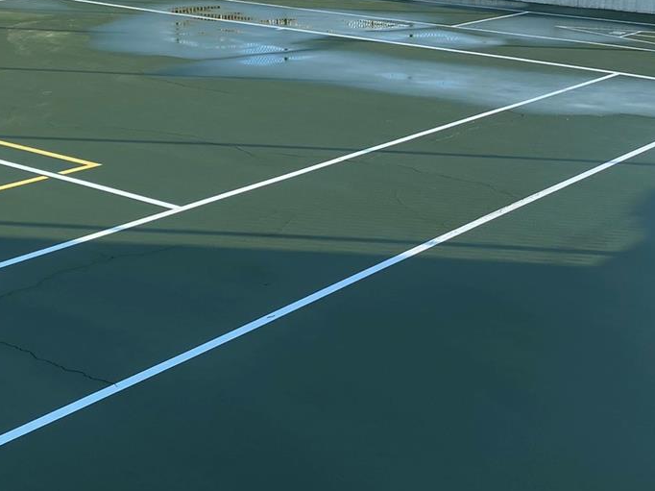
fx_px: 1154
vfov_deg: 23.5
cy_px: 74
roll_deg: -0.5
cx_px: 421
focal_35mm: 61
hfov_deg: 31.5
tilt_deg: -10.5
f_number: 1.8
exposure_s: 1/1316
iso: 32
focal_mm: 4.25
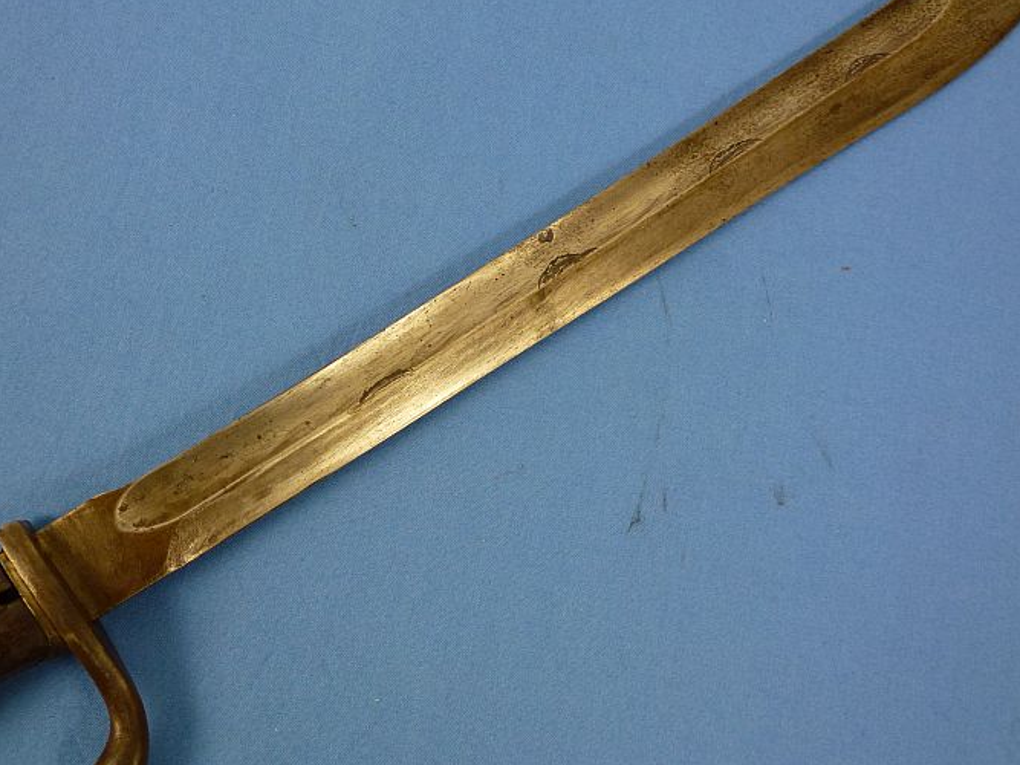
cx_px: 534
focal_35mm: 36
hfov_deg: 51.3
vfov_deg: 39.6
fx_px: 1061
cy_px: 346
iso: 160
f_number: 3.5
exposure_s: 1/60
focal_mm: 5.4
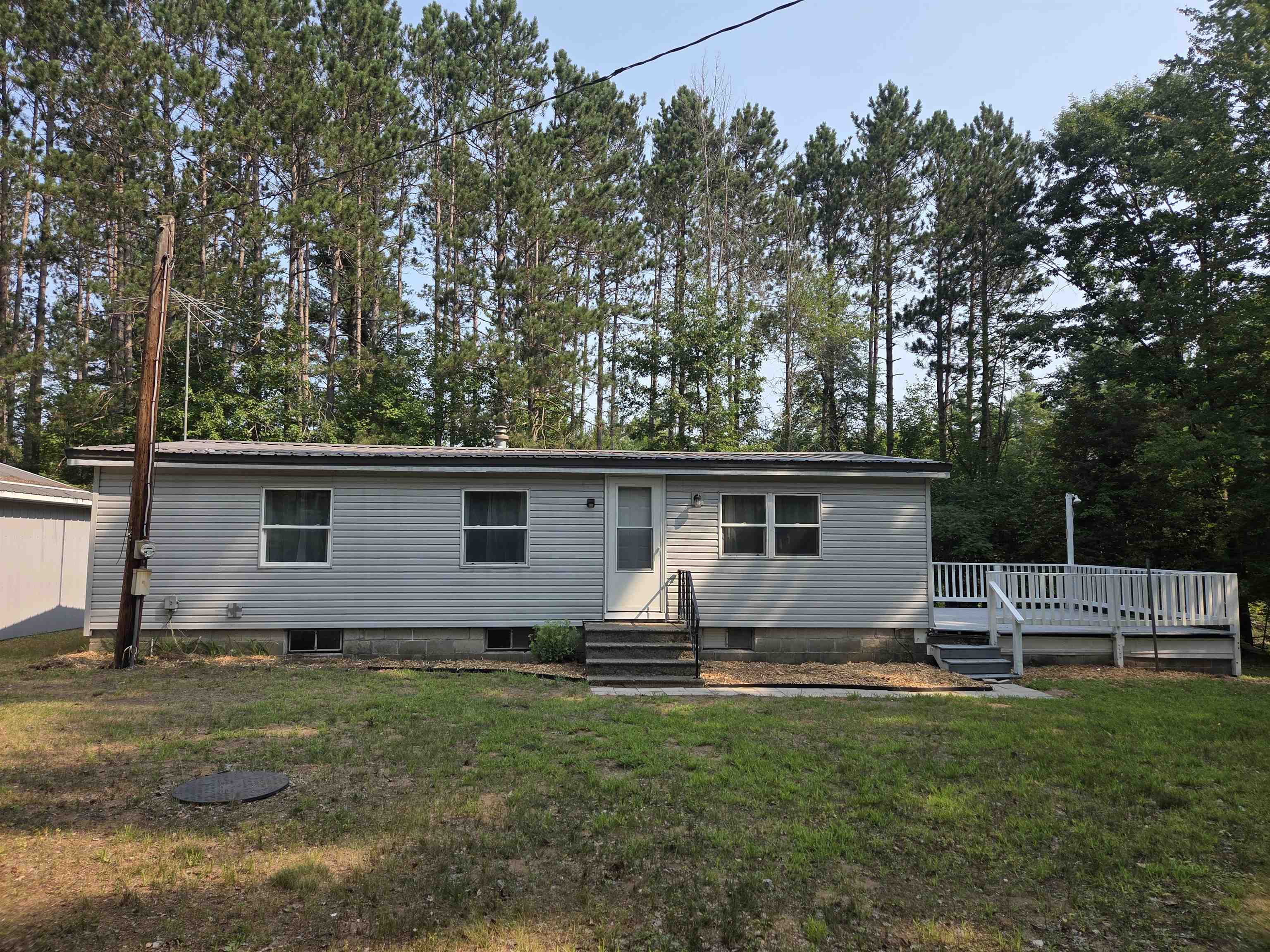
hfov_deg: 73.9
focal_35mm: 23
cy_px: 476
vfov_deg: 58.9
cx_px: 635
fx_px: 844
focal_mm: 5.4
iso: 80
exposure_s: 1/2151
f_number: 1.8
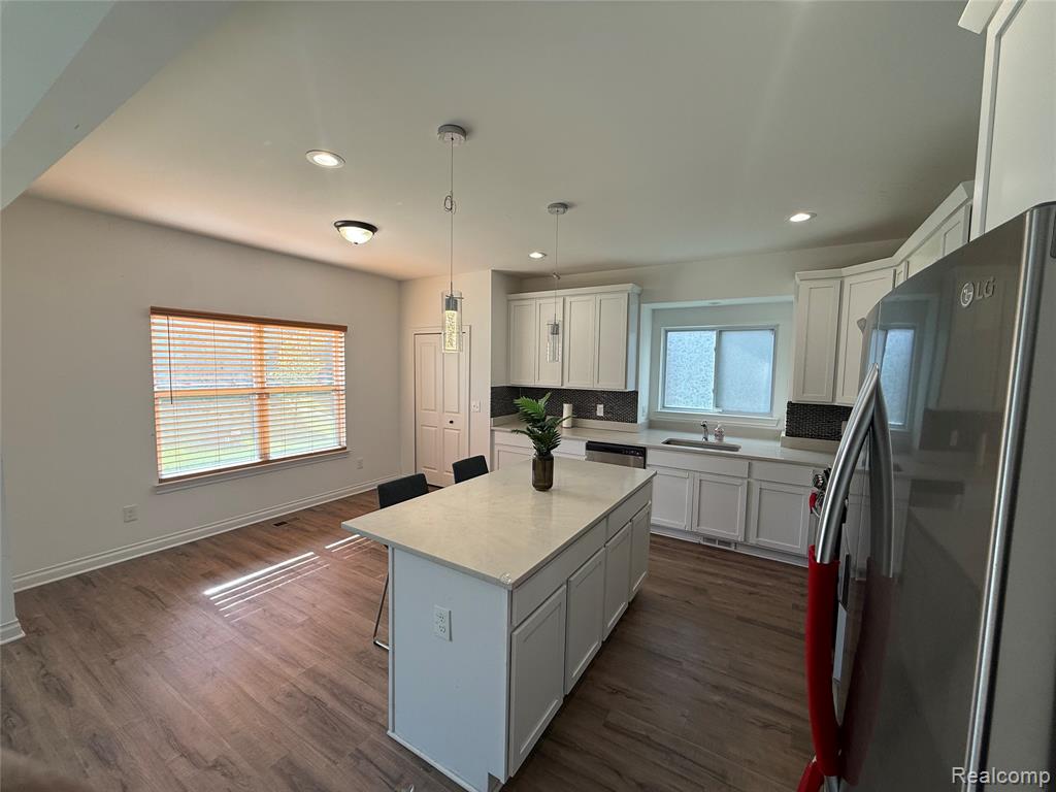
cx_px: 528
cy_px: 396
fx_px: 427
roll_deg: -1.0
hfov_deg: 102.1
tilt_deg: -3.8
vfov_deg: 85.7
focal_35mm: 14
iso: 64
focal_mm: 2.22
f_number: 2.2
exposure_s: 1/120
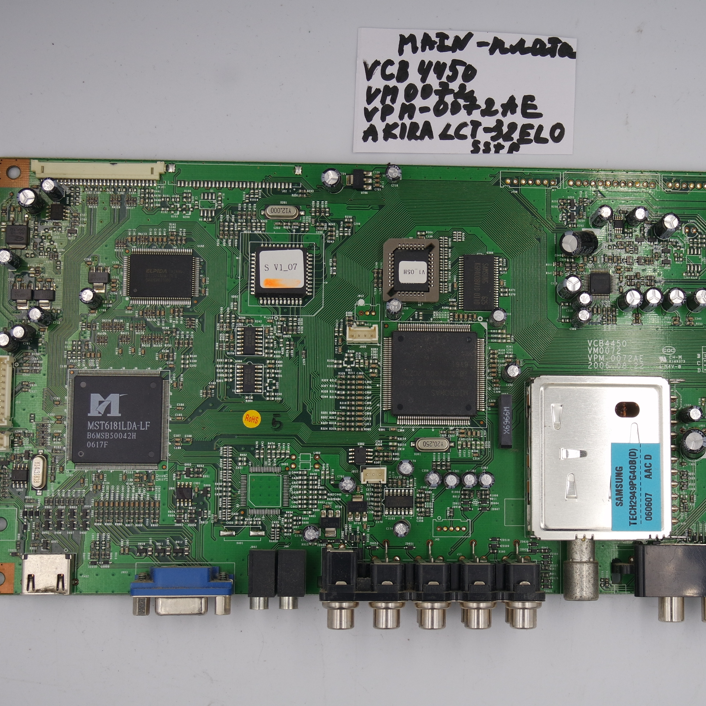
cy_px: 355
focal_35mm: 62
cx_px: 487
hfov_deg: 27.5
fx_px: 1431
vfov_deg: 27.7
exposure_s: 1/125
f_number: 5
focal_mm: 18
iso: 160
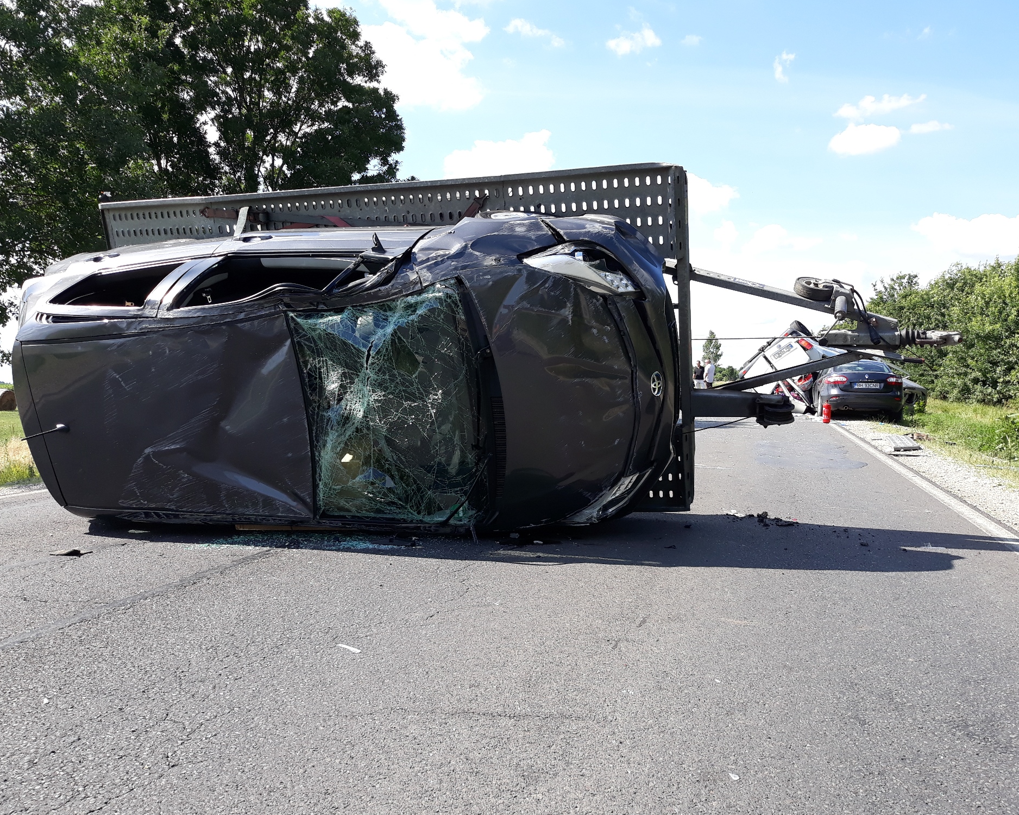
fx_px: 875
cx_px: 521
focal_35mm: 29
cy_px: 403
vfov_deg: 50.0
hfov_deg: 60.4
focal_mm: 3.71
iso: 40
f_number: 1.7
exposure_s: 1/767
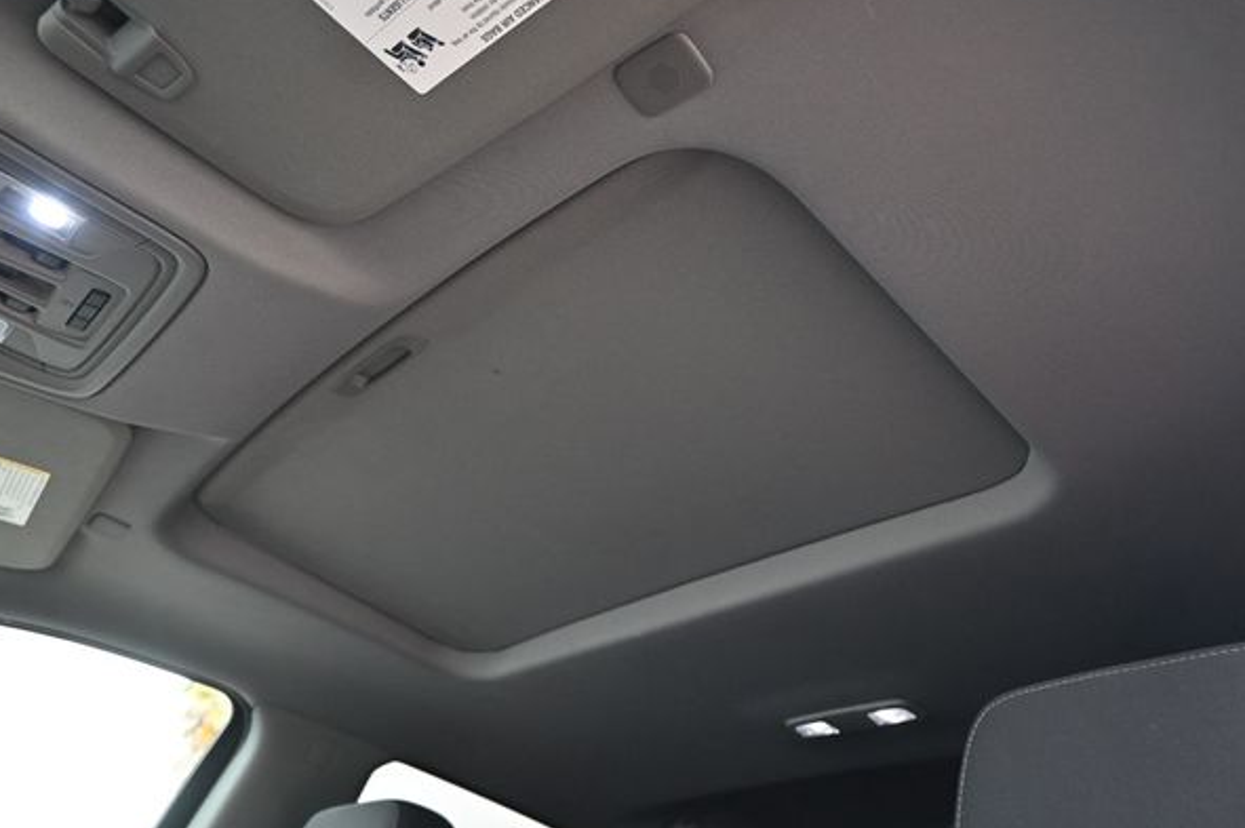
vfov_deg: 49.5
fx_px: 898
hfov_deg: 69.4
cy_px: 417
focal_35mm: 26
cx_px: 640
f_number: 3.5
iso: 500
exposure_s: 1/125
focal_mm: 16
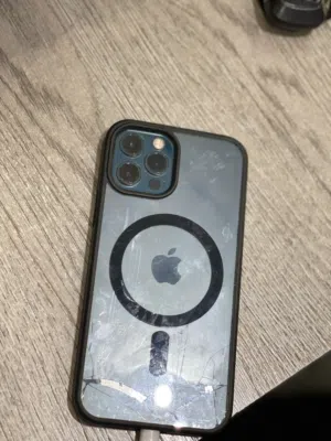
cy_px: 220
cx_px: 166
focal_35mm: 64
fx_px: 816
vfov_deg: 30.3
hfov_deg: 22.9
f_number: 2.2
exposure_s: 1/100
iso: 160
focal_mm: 7.5
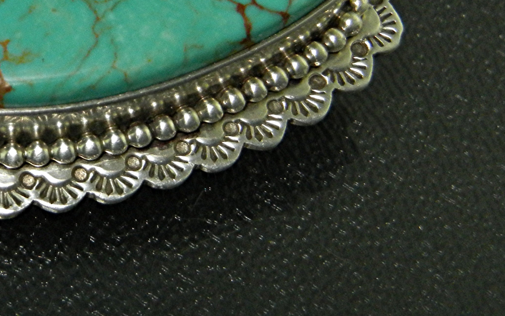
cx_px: 22
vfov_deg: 9.3
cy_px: -29
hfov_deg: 14.7
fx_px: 1927
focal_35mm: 140
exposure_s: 1/30
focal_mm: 12.2
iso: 459
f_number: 8.2
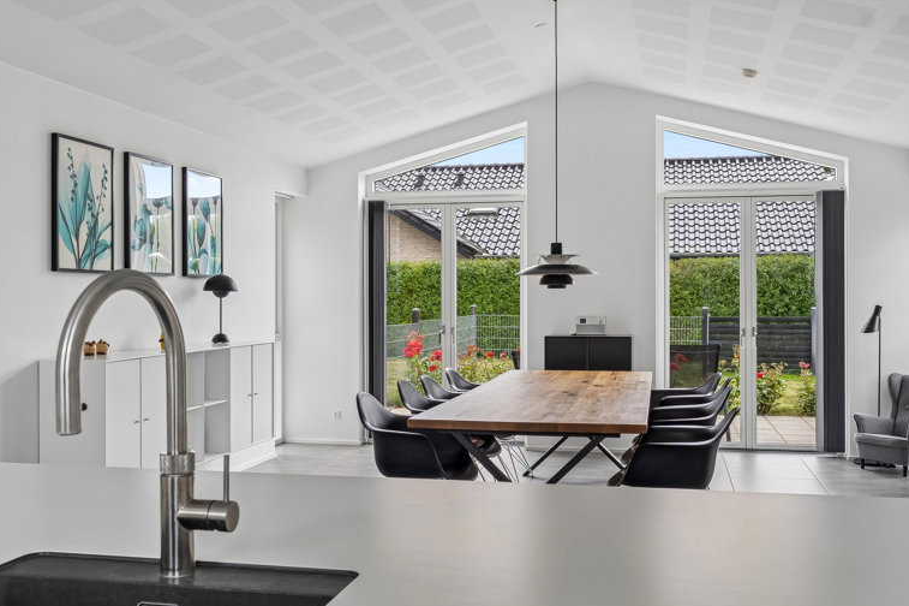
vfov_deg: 35.9
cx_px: 472
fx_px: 934
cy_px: 300
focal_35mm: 37
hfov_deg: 51.9
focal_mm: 23.5
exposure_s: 1/20
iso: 200
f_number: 8
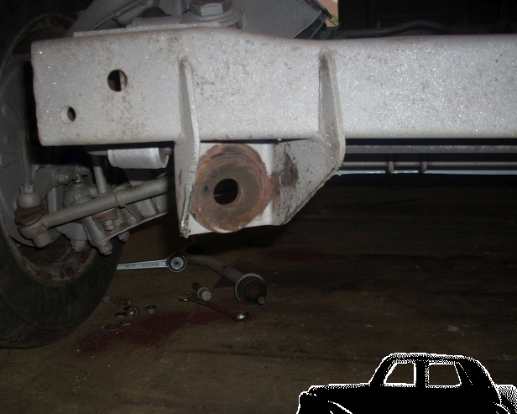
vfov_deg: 34.1
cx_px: 219
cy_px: 220
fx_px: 673
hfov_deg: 41.9
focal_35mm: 44
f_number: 2.8
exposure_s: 1/60
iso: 64
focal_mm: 6.2
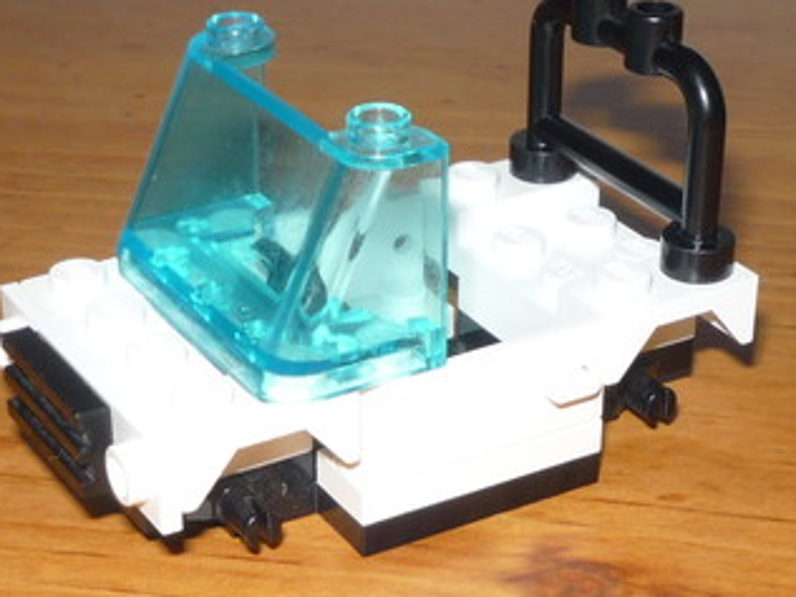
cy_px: 530
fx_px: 2093
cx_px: 413
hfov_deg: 21.5
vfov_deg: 16.0
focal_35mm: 91
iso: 100
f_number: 4
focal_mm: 5.2
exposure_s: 1/30
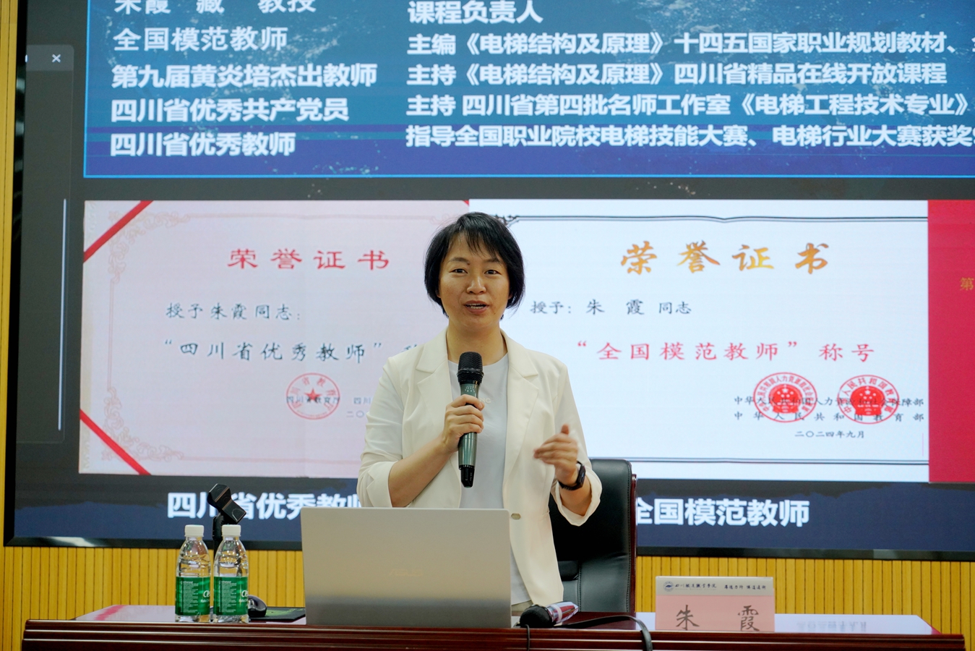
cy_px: 326
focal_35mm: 70
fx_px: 1896
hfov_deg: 28.8
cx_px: 488
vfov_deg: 19.5
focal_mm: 70
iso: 1600
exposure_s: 1/125
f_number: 5.6
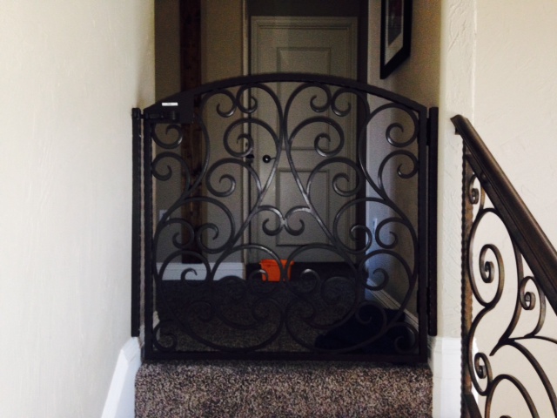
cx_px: 278
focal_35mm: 33
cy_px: 209
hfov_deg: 55.4
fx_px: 531
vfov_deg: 42.9
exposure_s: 1/20
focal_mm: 4.12
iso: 160
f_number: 2.4
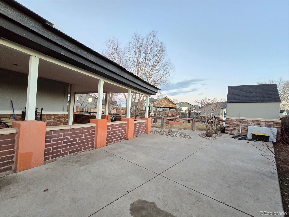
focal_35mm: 13
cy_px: 108
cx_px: 144
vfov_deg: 89.9
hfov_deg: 106.2
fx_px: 109
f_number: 2.2
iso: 500
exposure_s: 1/60
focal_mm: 2.2
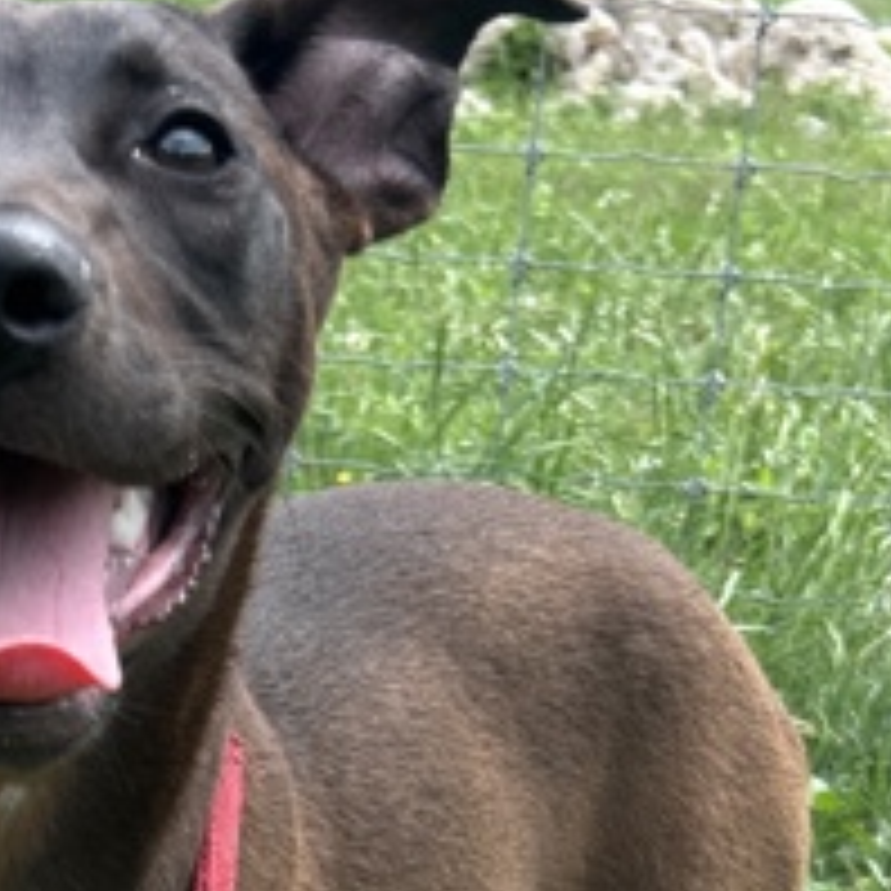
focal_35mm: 65
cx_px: 140
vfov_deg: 24.5
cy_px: 1008
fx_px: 1893
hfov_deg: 25.9
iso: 50
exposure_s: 1/957
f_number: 1.5
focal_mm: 5.7
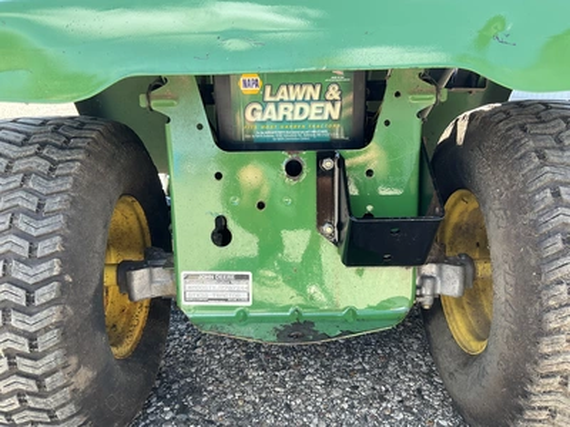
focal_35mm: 29
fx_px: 478
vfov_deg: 48.2
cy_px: 214
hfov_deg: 61.7
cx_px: 285
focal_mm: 3
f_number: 1.8
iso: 20
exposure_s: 1/125
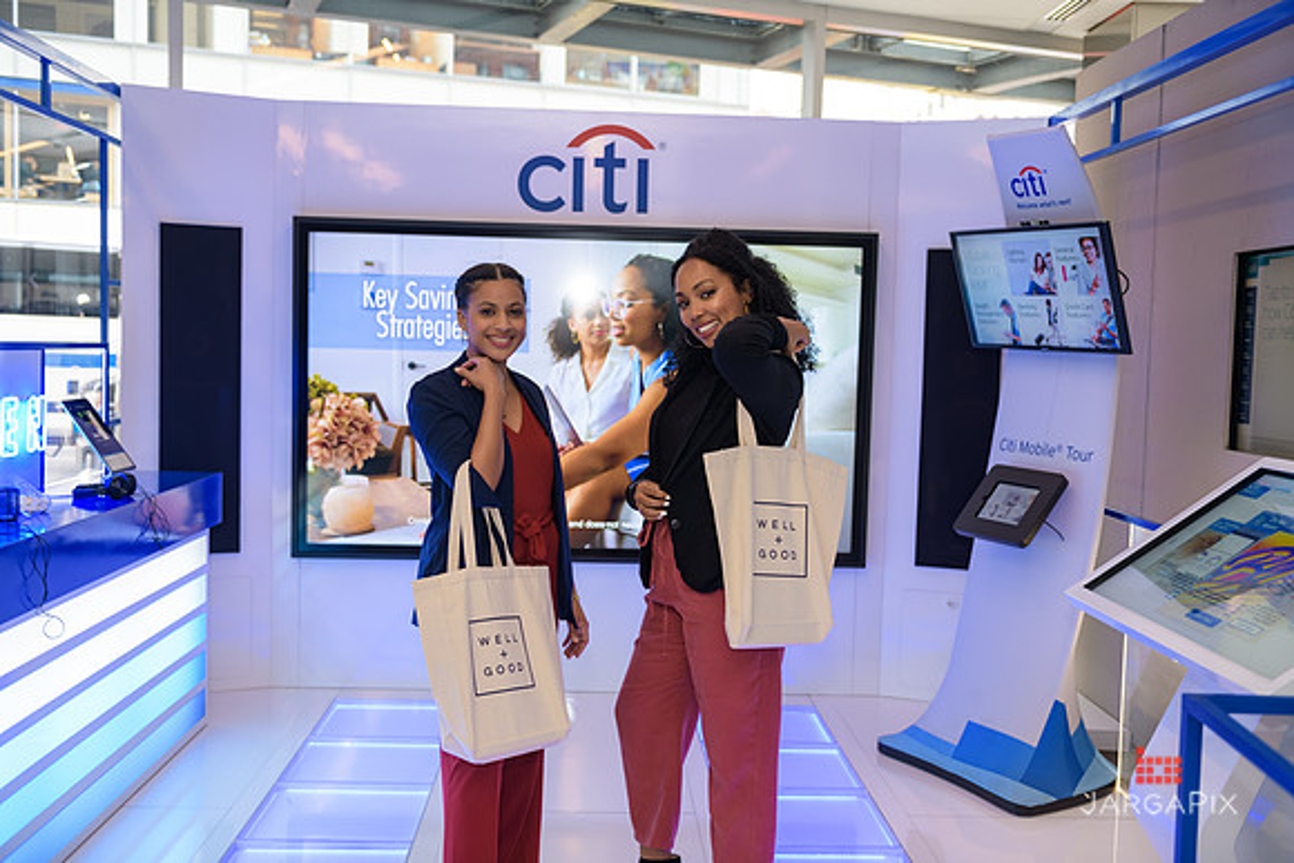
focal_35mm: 38
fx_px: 1366
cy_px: 432
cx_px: 647
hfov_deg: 50.7
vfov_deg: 35.1
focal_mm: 38
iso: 400
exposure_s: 1/125
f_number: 3.2
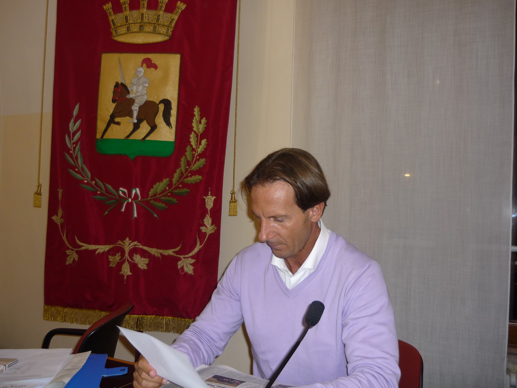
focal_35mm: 33
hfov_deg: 55.4
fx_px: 493
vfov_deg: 42.9
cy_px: 194
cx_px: 258
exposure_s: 1/30
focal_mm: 5.5
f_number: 2.8
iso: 100
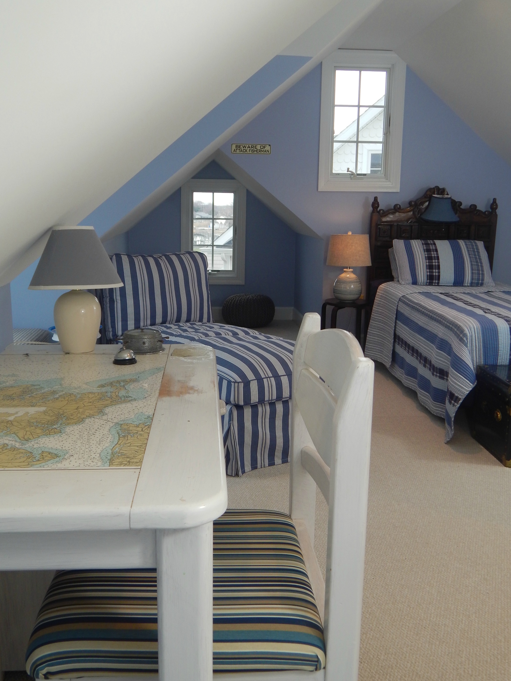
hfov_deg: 40.7
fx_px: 689
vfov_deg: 52.6
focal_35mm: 35
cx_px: 256
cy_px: 340
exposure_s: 1/60
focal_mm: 6.1
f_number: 3.3
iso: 125
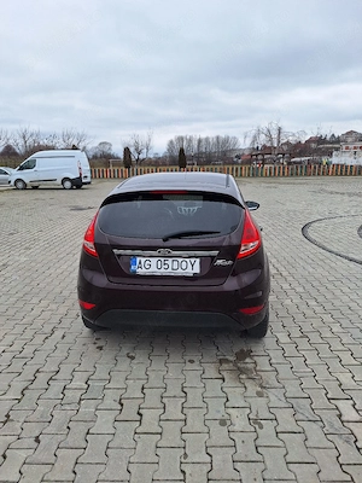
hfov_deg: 58.9
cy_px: 242
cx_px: 181
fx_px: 321
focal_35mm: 23
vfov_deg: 73.9
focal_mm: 5.54
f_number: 1.8
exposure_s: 1/714
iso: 40
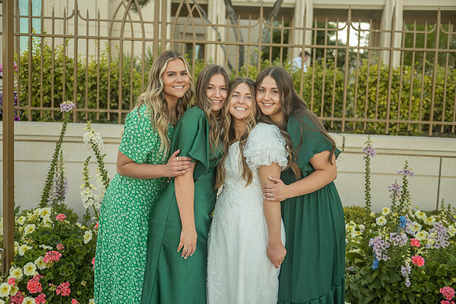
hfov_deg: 50.7
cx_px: 228
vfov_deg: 35.0
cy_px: 152
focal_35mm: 38
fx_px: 481
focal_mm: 38
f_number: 2.8
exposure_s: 1/1600
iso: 640
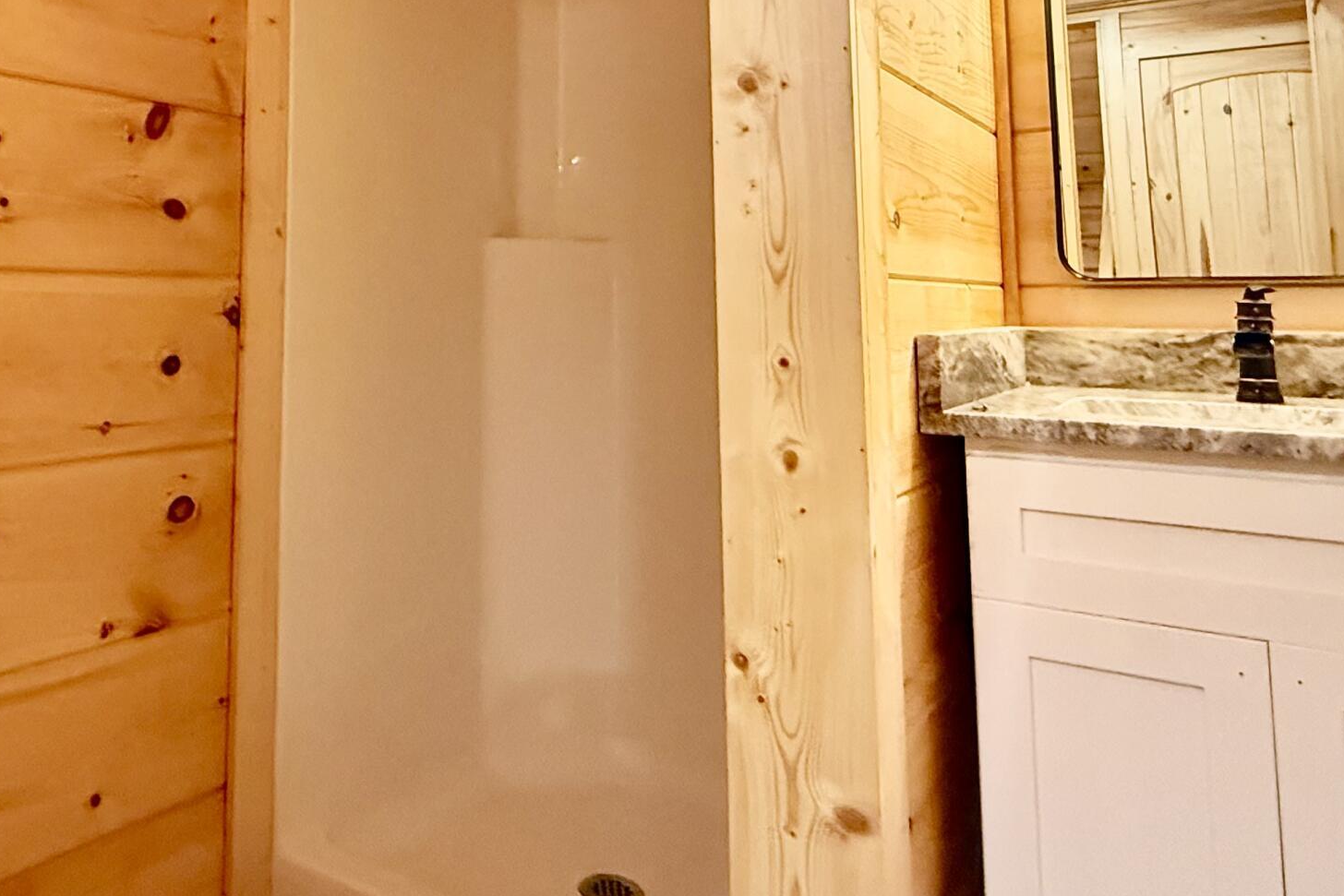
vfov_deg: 41.9
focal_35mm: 30
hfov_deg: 59.8
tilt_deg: +6.9
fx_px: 1120
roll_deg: -0.5
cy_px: 193
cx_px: 400
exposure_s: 1/60
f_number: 2.2
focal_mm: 2.22
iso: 800
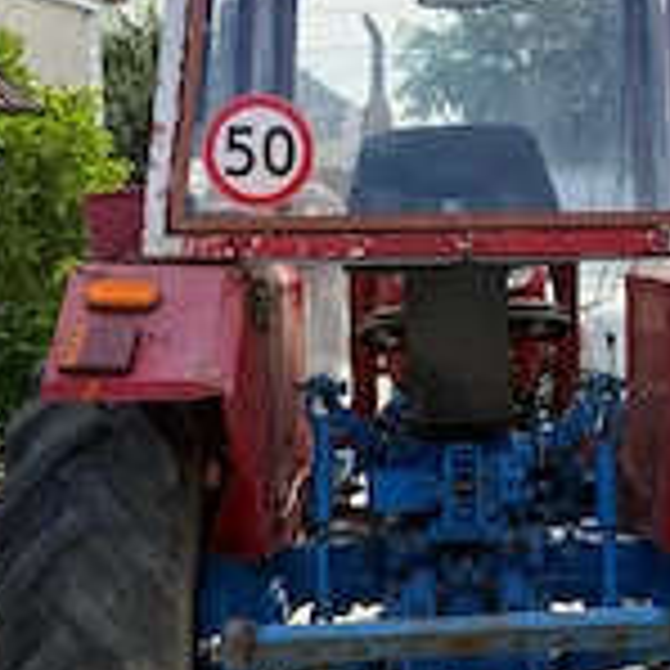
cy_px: 337
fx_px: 1248
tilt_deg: -5.5
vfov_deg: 30.0
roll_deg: -0.2
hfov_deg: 29.8
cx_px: 463
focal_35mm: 57
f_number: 1.78
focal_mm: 6.76
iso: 100
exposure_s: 1/2232
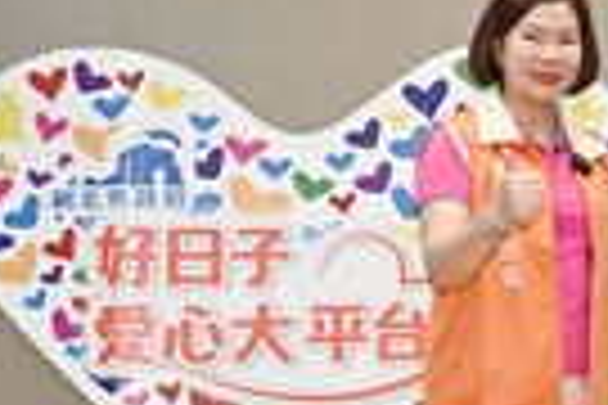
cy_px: 286
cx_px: 865
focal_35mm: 98
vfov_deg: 13.9
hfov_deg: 18.8
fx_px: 1655
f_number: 4
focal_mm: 33
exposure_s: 1/125
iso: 2500
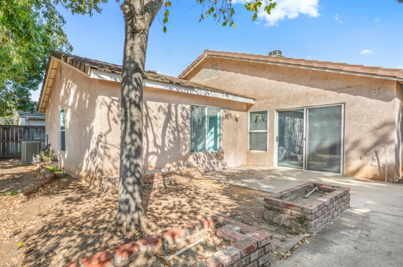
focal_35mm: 18
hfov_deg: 87.8
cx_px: 145
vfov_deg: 67.2
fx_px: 201
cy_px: 141
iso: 400
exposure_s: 1/250
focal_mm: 14
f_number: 8
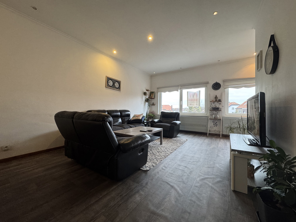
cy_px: 111
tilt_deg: +0.0
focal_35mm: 14
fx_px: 120
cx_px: 148
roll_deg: -0.5
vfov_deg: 85.7
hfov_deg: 102.1
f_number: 2.2
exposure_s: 1/50
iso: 320
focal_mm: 2.22
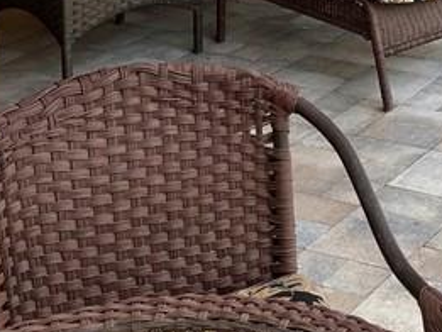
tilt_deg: -5.9
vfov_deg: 13.1
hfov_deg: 18.2
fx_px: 1303
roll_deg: +0.8
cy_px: -268
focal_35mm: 102
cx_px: 547
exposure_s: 1/252
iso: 32
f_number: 1.6
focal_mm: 5.1
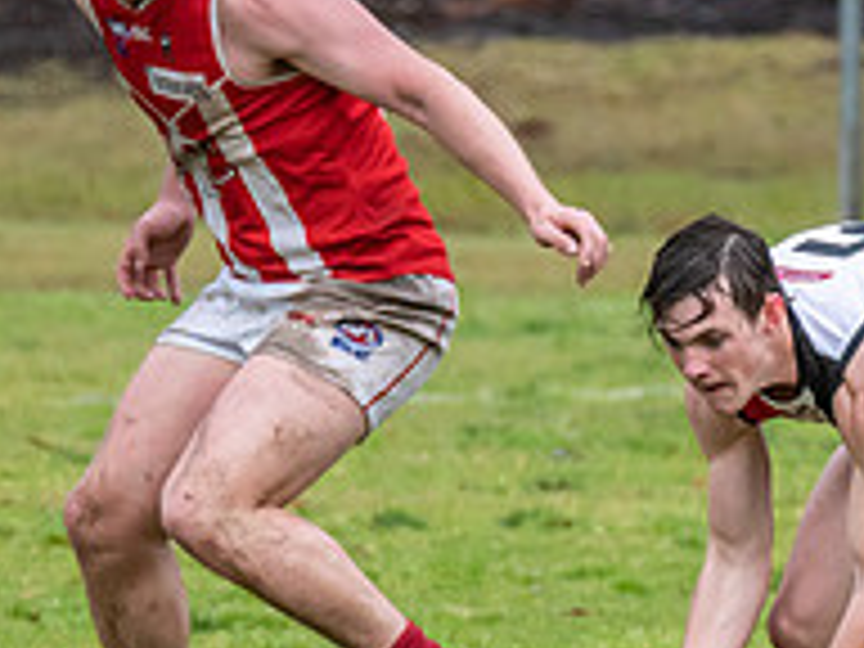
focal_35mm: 1956
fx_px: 48821
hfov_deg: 1.0
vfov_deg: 0.8
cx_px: 796
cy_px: 317
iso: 1250
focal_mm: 450
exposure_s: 1/1250
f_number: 7.1
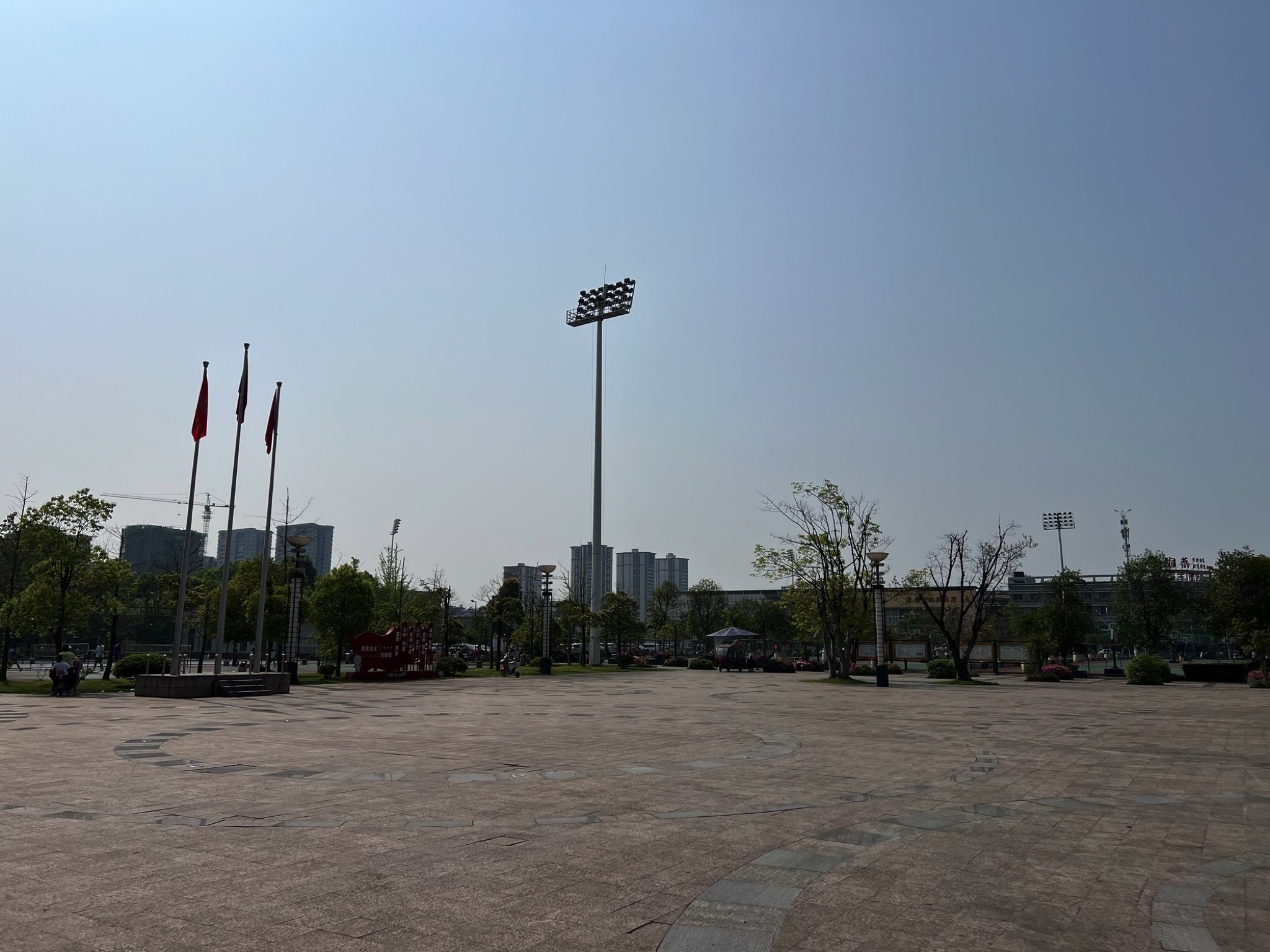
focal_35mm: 26
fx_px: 954
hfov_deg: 67.3
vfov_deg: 53.1
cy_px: 476
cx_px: 635
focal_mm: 5.7
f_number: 1.5
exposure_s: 1/16393
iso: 40
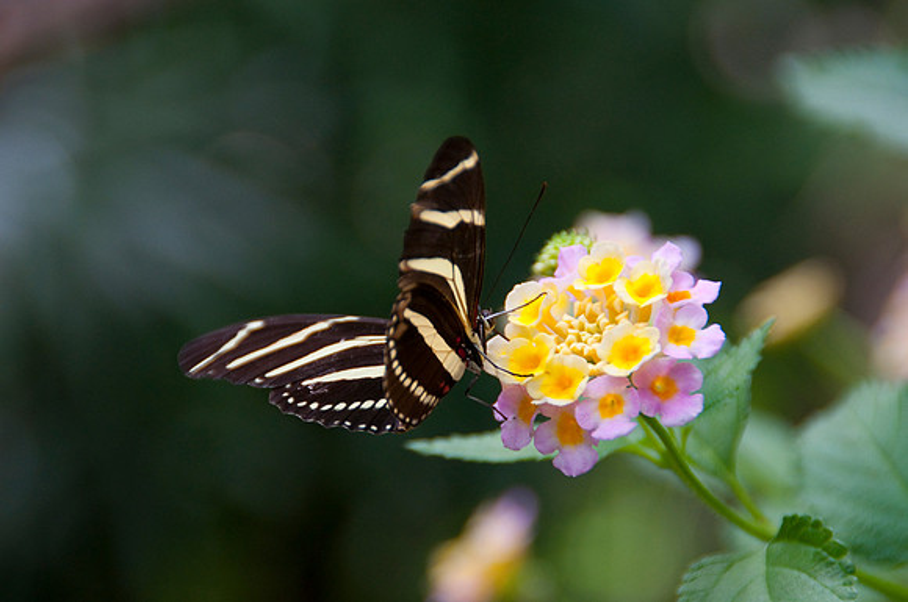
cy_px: 301
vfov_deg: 4.6
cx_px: 454
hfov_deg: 6.9
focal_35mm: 300
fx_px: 7556
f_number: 6.3
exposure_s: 1/125
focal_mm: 200
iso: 640
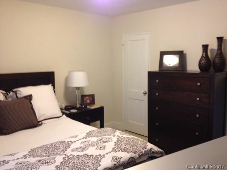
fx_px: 230
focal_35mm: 35
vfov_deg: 40.7
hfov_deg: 52.6
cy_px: 85
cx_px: 114
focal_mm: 4.28
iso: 200
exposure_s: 1/20
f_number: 2.4
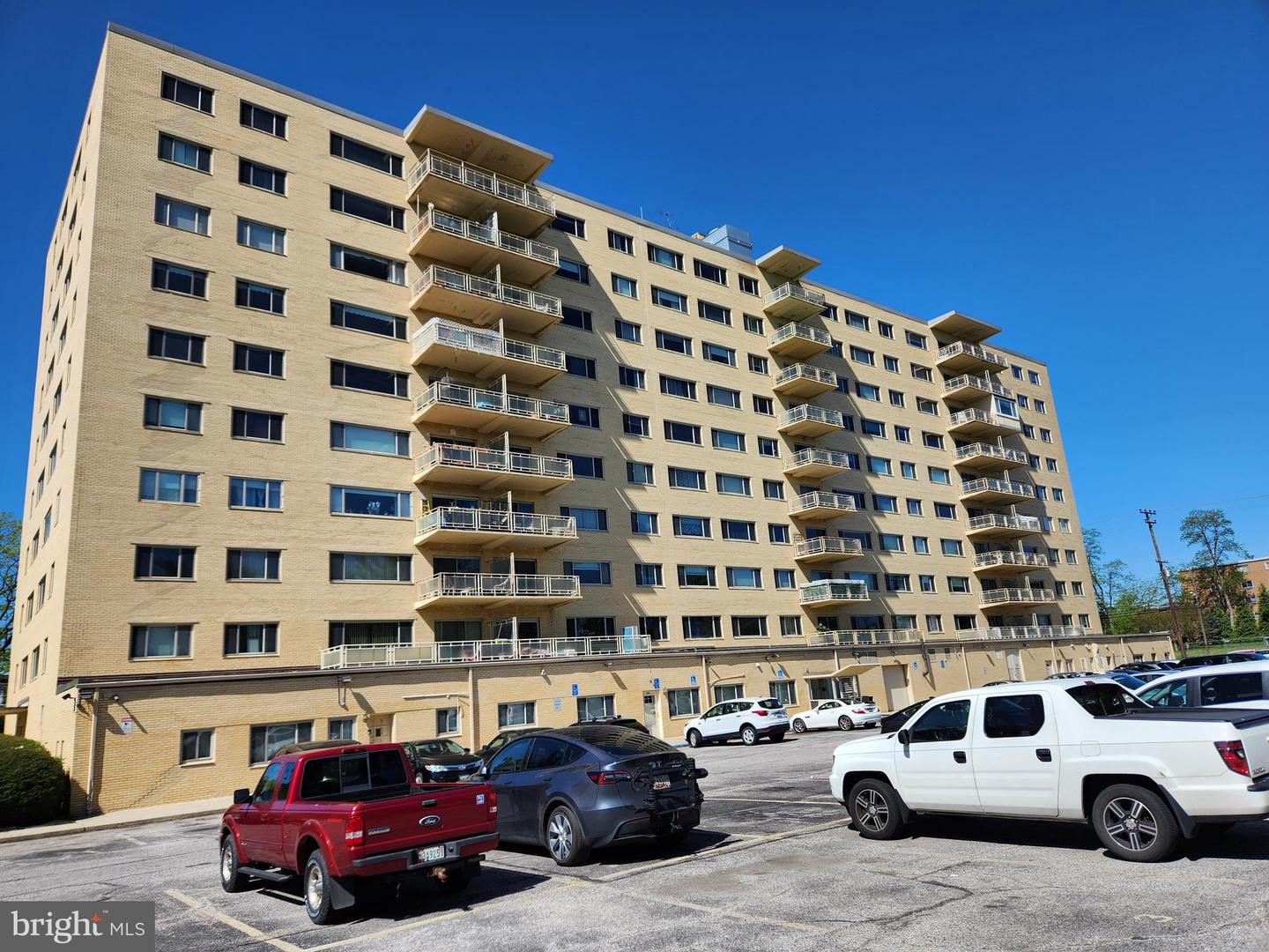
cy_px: 476
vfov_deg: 58.9
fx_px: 843
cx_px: 634
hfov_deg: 73.9
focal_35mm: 23
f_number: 1.8
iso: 20
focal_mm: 5.4
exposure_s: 1/1957
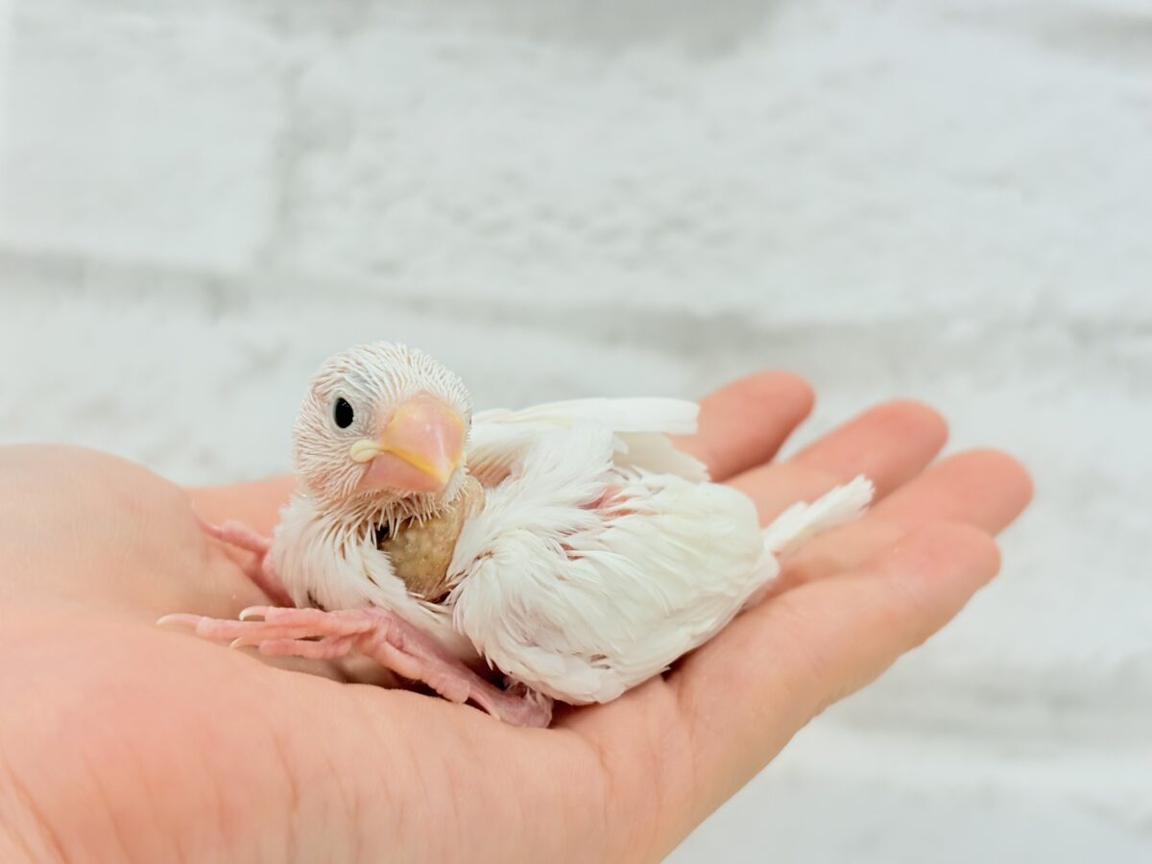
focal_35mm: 52
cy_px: 432
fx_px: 1731
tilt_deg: +0.1
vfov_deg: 28.0
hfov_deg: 36.8
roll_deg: -4.3
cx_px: 576
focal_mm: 5.96
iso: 50
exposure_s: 1/100
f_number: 1.6
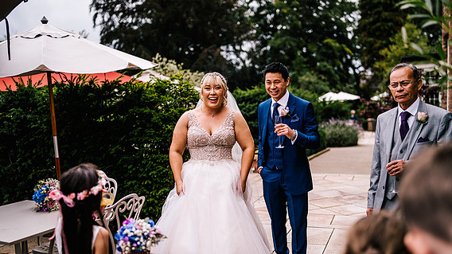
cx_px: 227
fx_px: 467
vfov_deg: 30.3
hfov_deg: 51.6
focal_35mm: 39
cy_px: 149
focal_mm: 35
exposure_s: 1/2500
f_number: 1.6
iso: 100
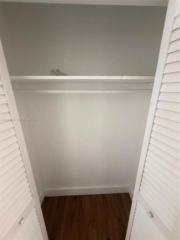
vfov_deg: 102.1
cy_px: 120
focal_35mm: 14
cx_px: 90
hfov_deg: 85.7
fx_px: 97
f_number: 2.2
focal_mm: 2.22
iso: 400
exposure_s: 1/60
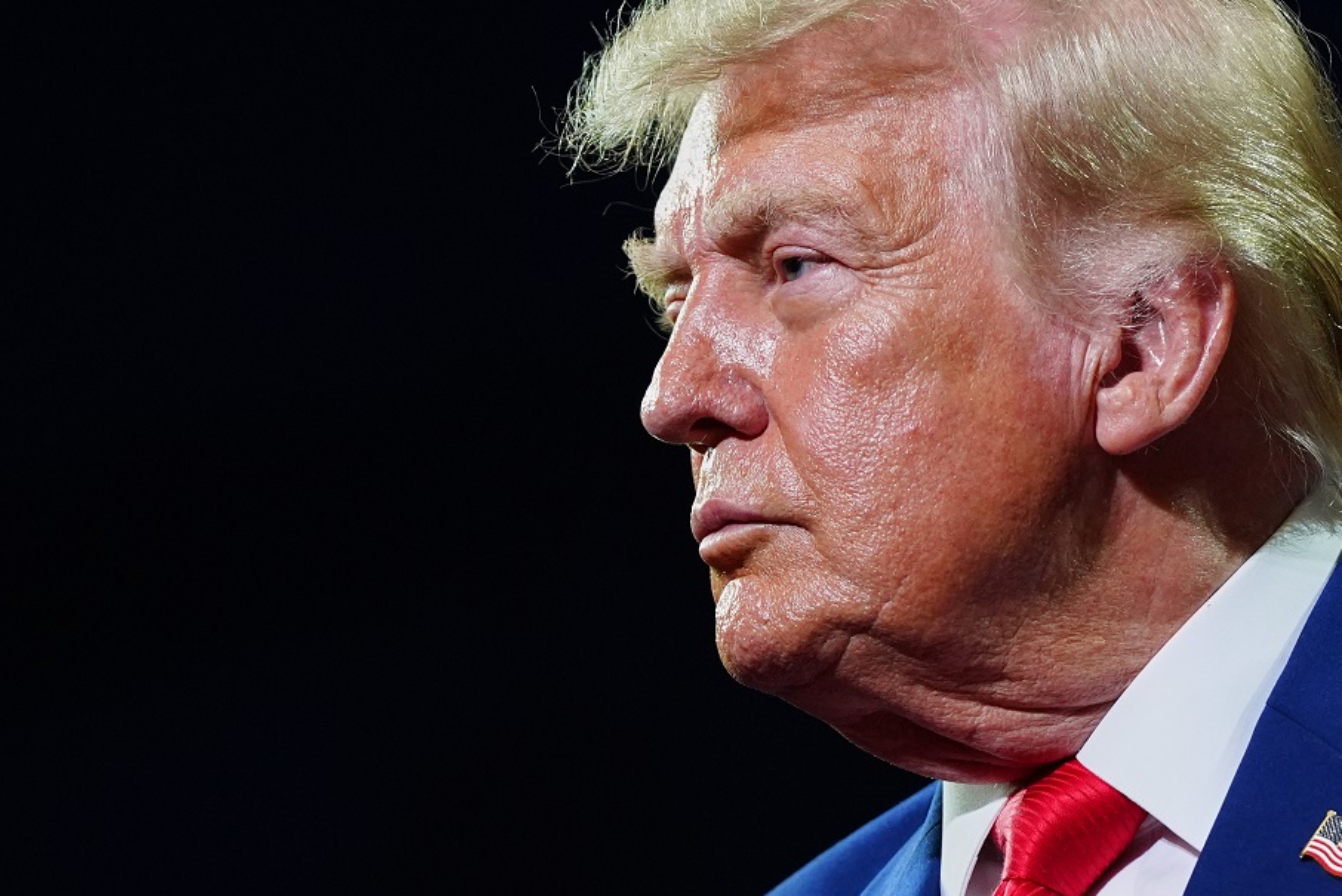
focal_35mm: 424
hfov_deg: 4.9
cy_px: 484
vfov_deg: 3.2
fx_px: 15813
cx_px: 815
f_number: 4
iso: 2000
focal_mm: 200
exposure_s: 1/500
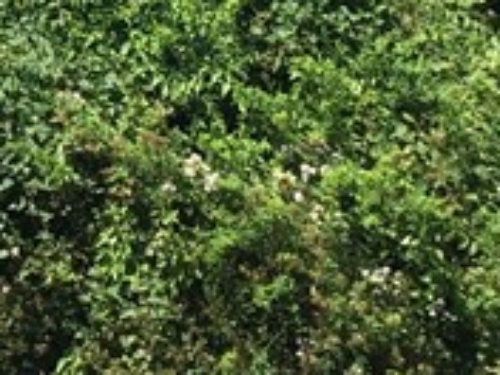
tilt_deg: -6.2
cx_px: -256
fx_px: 2441
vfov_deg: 8.3
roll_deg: -2.1
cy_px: -412
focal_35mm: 169
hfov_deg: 11.2
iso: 32
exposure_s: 1/1364
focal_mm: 4.15
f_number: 2.2
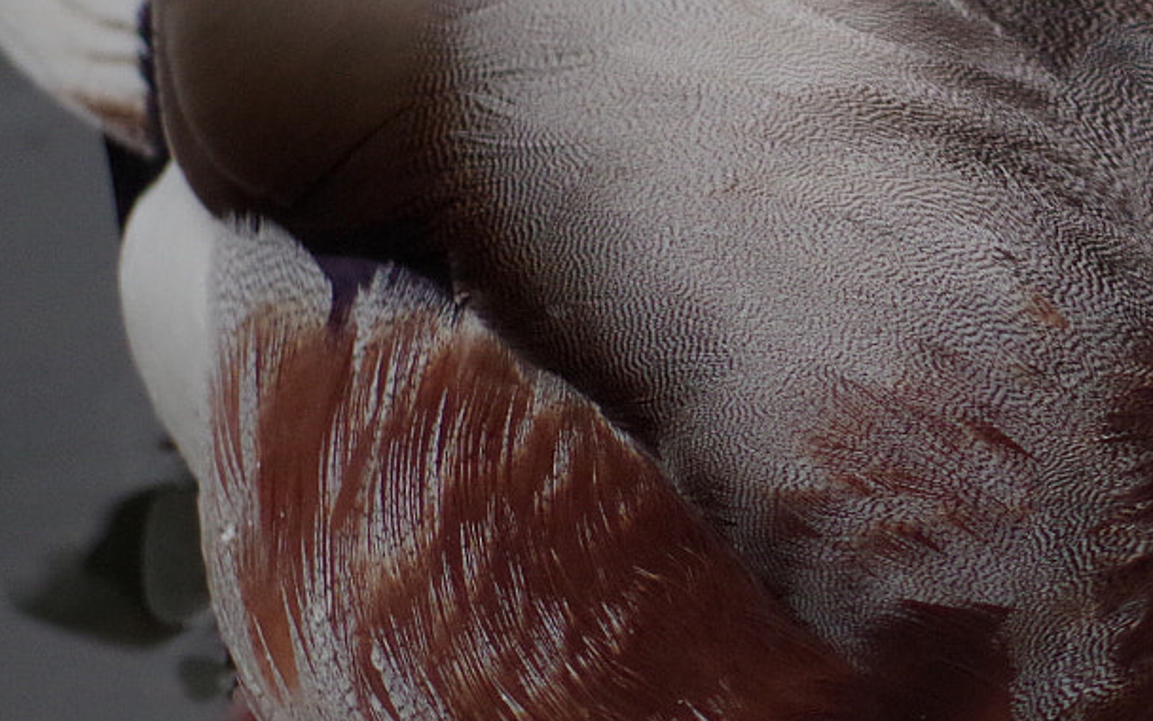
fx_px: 37833
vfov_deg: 1.1
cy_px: 128
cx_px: 1428
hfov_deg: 1.7
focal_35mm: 1204
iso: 1600
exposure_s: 1/1250
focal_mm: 300
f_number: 5.8
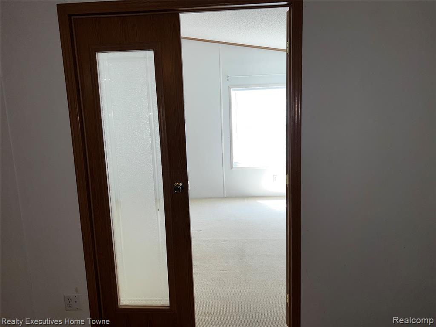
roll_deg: +2.6
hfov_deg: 67.3
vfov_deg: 53.1
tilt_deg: -9.8
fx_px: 327
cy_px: 164
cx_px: 218
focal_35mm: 26
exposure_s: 1/120
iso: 50
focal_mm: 5.7
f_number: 1.5
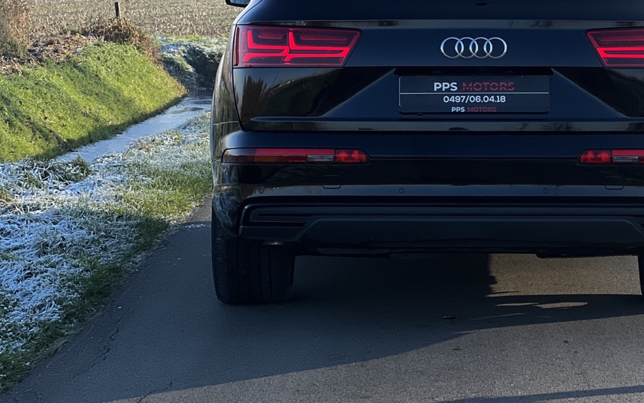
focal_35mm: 136
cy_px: 61
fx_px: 2387
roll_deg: -1.0
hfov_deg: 15.3
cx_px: 474
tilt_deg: -1.4
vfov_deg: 9.6
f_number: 2.8
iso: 32
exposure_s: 1/494
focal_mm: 9
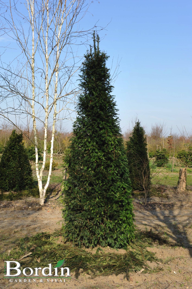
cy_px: 144
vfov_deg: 44.5
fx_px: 352
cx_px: 96
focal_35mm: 44
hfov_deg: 30.5
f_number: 8
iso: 200
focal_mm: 44
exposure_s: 1/250
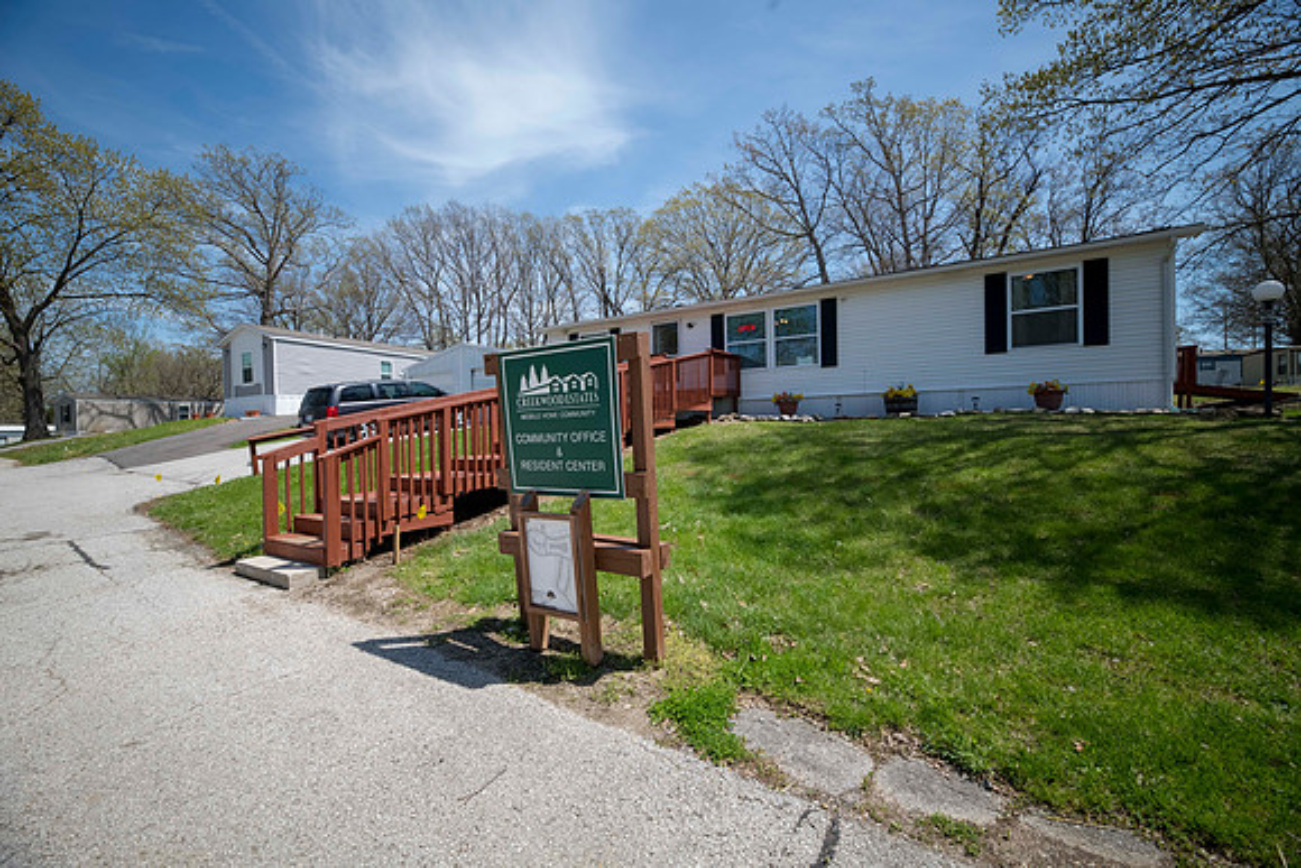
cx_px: 650
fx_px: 506
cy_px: 434
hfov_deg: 104.2
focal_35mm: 14
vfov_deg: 81.2
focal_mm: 14
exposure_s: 1/250
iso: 400
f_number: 10
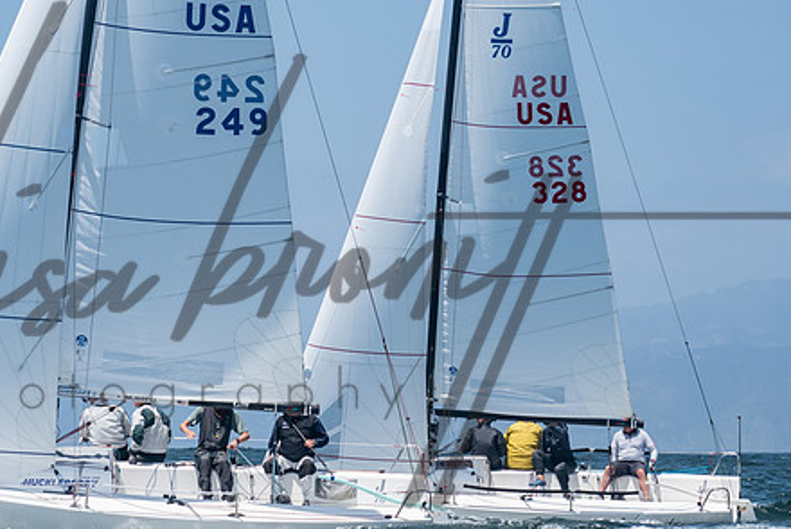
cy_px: 258
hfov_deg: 10.8
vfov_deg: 7.2
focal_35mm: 190
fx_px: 4177
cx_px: 327
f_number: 8
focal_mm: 95
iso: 400
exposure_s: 1/1600
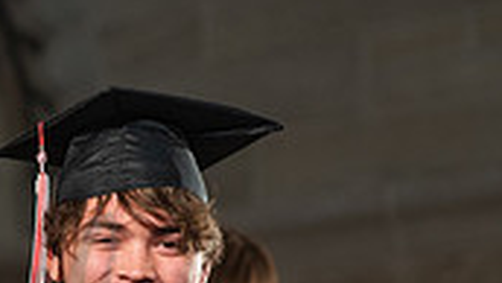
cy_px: 338
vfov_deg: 4.0
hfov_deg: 7.1
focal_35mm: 300
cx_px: -47
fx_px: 3996
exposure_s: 1/320
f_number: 2.5
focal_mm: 85
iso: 1250
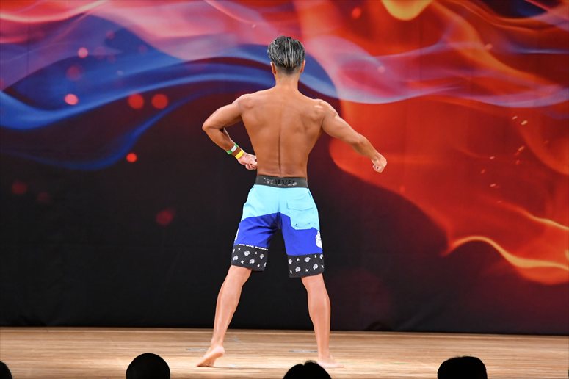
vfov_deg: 5.7
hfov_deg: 8.6
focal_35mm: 240
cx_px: 284
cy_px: 190
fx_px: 3792
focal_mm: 160
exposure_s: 1/400
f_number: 5.6
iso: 3200
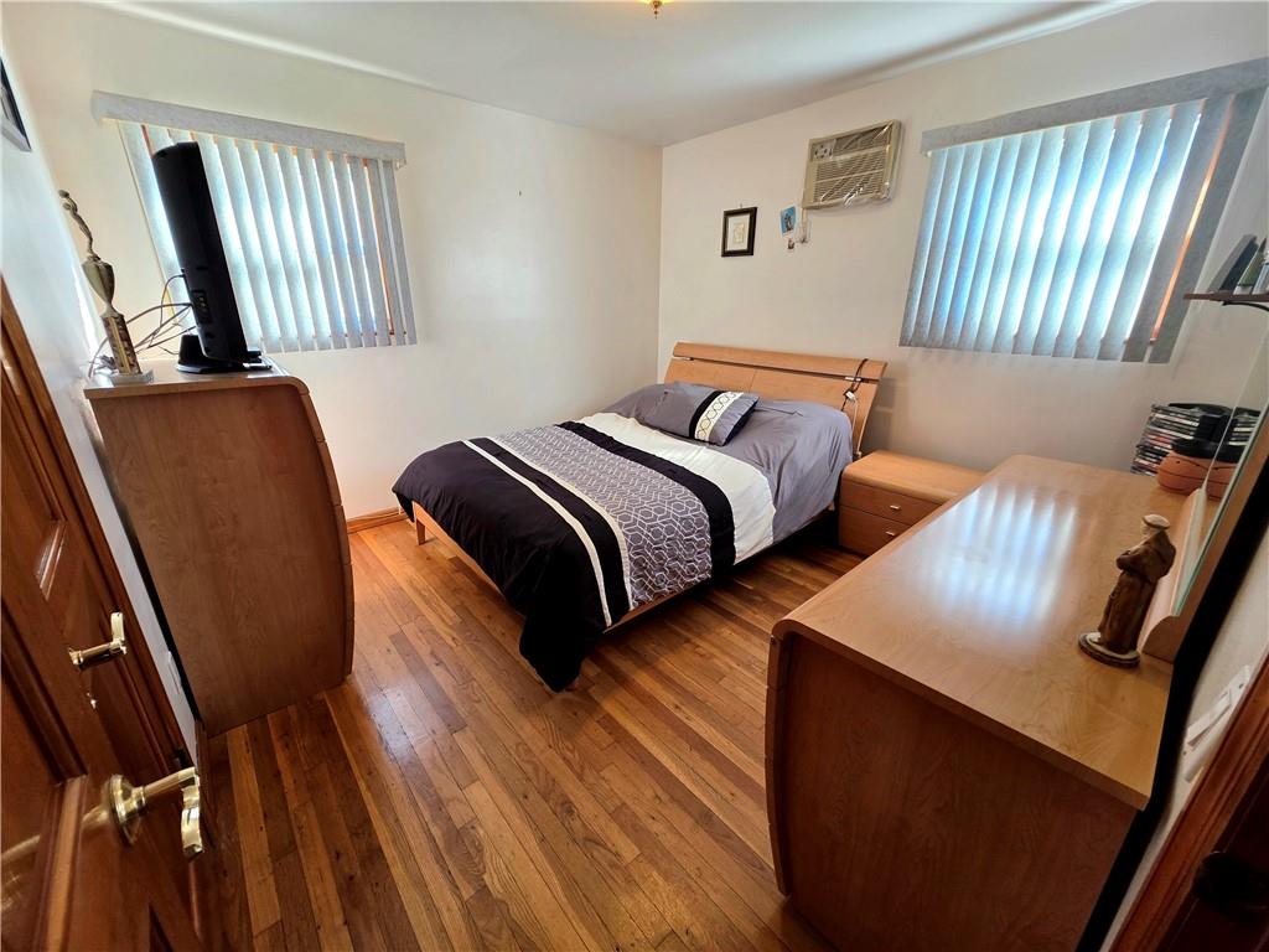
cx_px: 634
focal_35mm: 13
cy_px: 476
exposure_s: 1/120
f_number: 1.9
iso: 100
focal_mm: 2.2
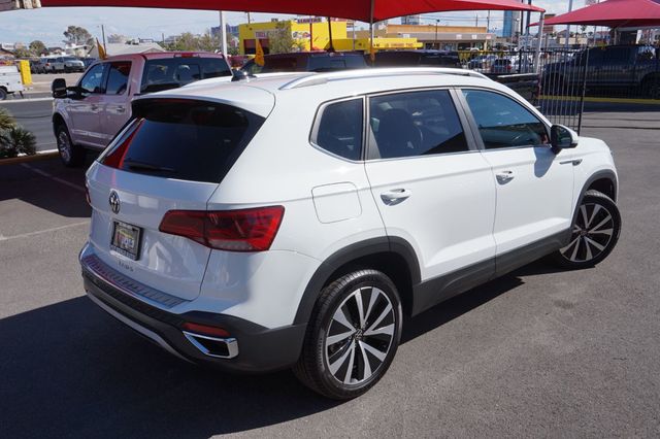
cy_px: 220
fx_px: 577
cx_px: 330
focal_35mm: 32
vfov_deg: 41.7
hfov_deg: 59.5
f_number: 11
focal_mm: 21
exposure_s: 1/200
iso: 100
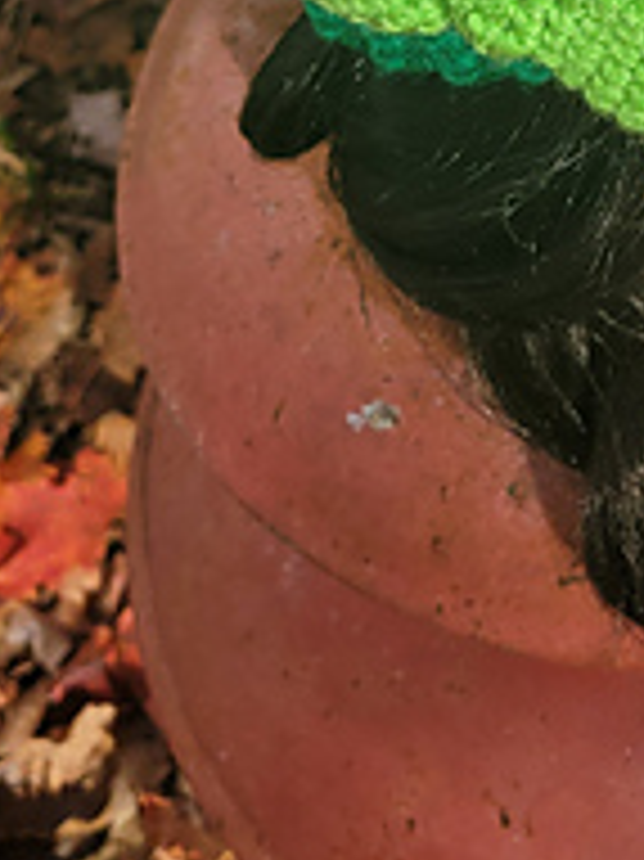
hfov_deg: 16.3
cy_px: -347
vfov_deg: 20.1
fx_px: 2160
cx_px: 779
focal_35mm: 87
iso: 40
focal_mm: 5.4
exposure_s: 1/633
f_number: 1.8
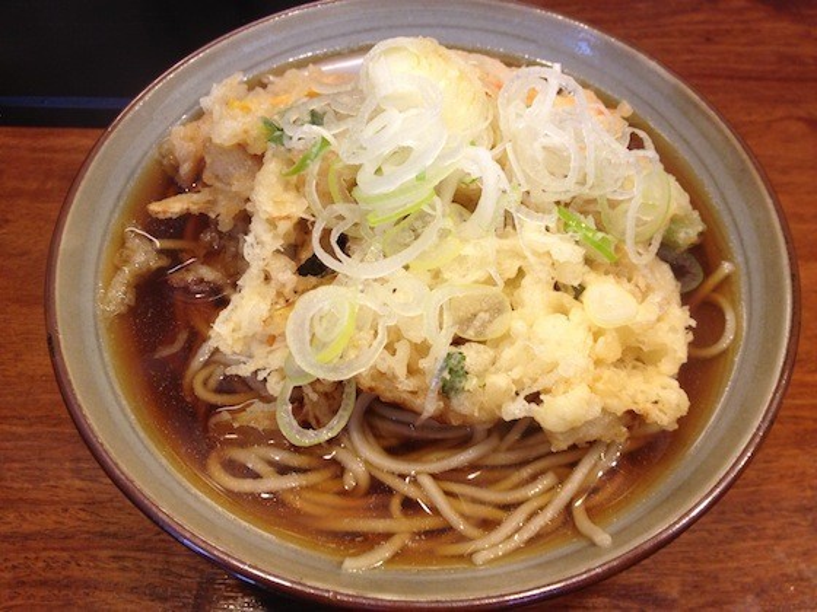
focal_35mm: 35
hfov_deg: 52.6
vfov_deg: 40.7
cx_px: 408
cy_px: 306
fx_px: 826
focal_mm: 4.28
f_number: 2.4
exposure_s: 1/20
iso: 100
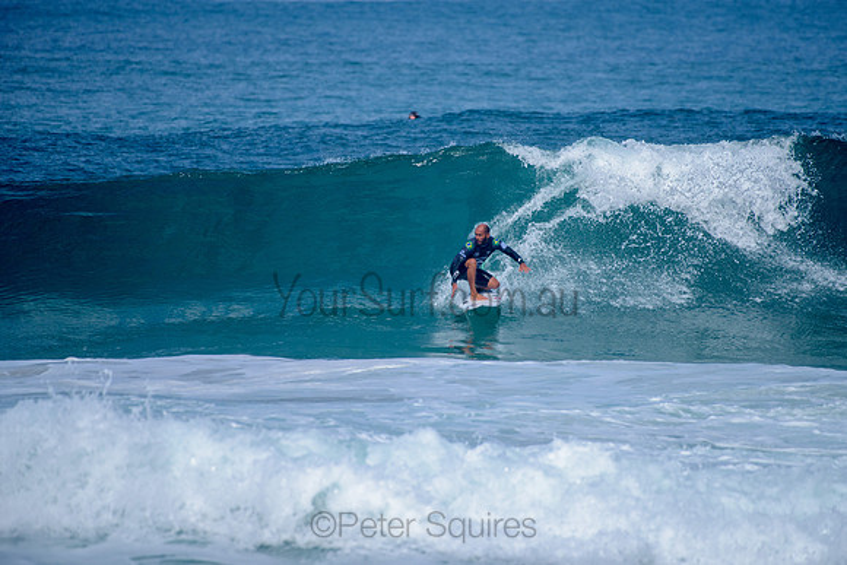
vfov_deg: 2.5
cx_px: 446
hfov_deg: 3.8
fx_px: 12849
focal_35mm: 546
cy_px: 268
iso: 160
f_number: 5.6
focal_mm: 500
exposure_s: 1/2000
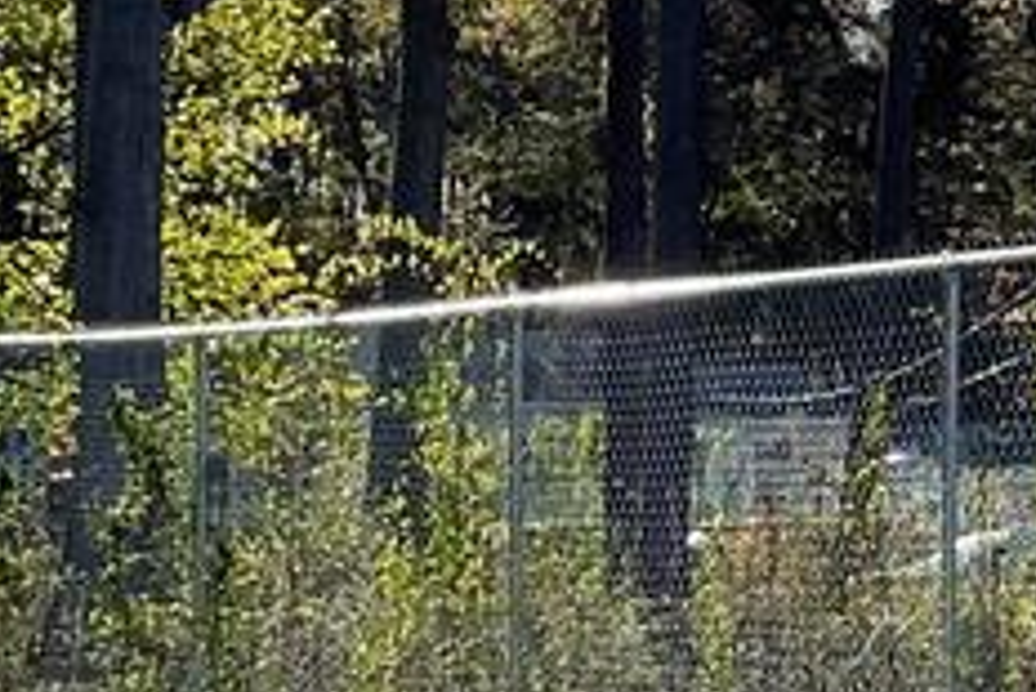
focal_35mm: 168
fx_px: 4837
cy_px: 366
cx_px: 1947
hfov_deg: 11.3
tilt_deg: +0.0
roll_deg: +2.1
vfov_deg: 8.2
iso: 32
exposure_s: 1/1855
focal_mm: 4.2
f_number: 1.6
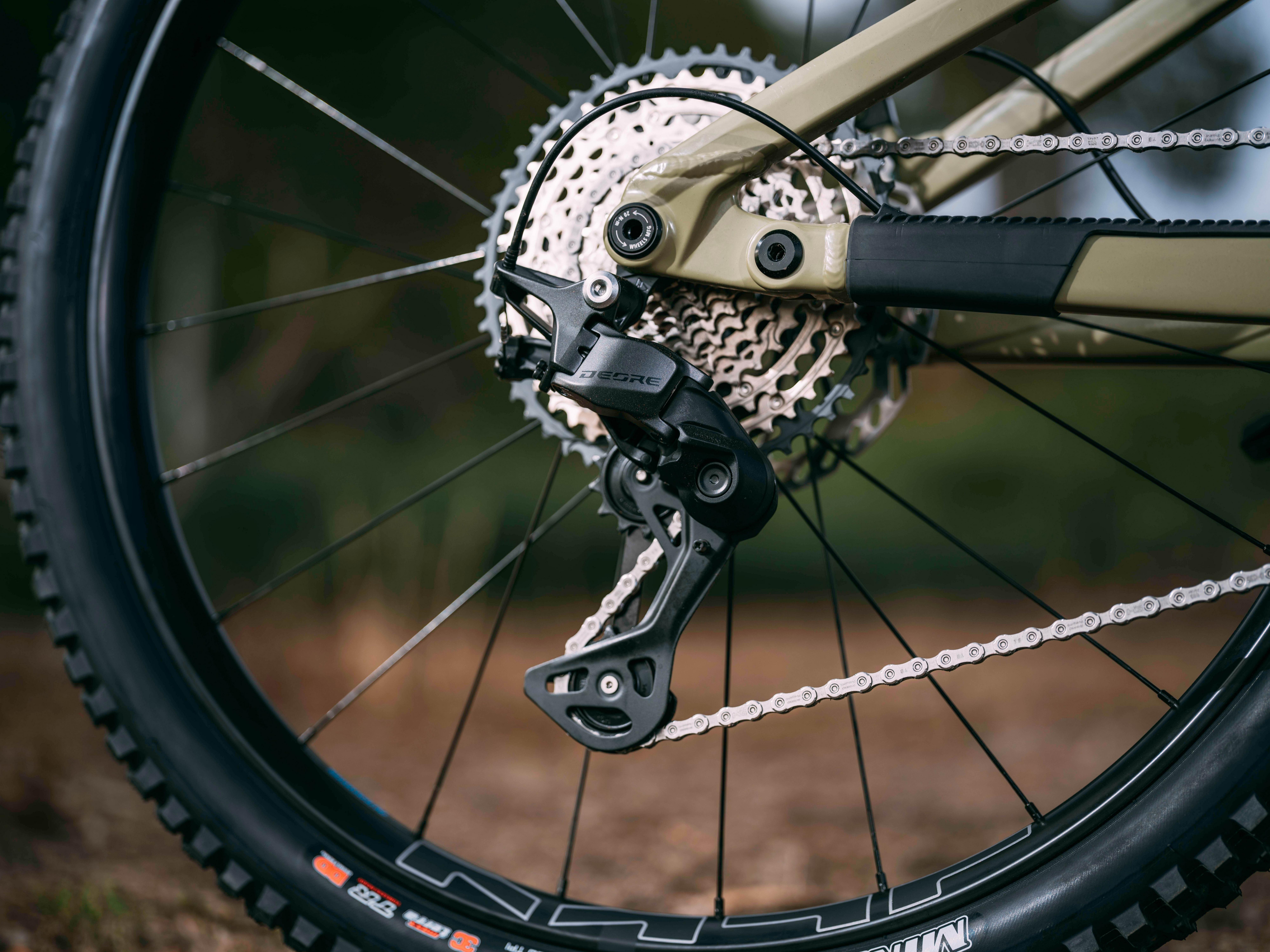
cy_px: 476
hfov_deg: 27.8
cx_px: 635
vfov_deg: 21.0
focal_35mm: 70
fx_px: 2568
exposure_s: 1/350
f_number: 2.5
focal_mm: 90
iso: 64
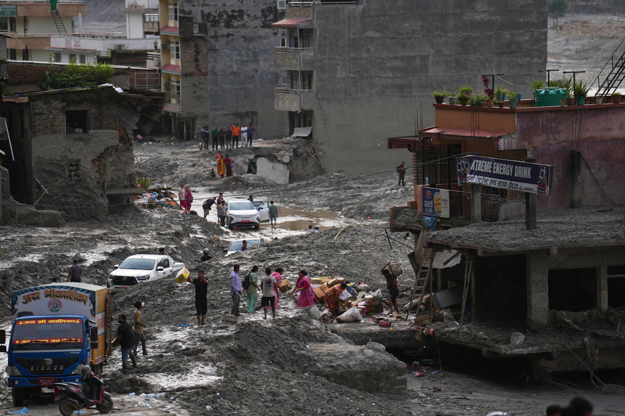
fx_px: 3471
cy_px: 208
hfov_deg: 10.3
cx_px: 312
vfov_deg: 6.9
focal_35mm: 200
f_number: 2.8
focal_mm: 200
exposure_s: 1/1000
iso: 125
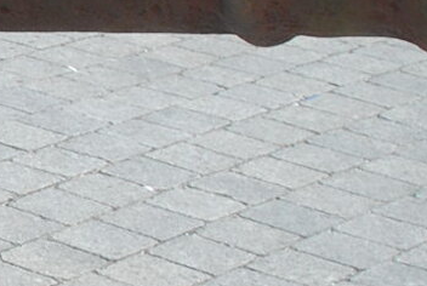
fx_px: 2139
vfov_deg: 7.7
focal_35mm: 180
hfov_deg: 10.6
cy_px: 133
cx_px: -386
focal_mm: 22
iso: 180
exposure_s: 1/60
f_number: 8
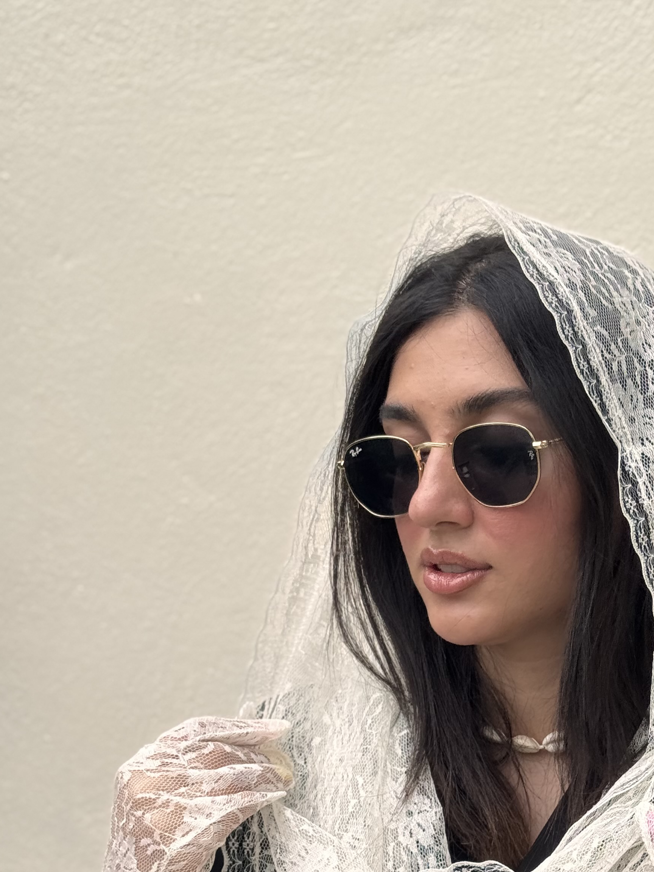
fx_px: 2116
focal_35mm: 84
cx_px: 562
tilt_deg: -5.8
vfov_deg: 23.0
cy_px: 666
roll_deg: +0.3
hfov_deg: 17.4
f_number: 1.78
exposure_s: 1/913
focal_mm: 6.76
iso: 64
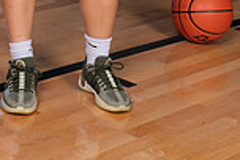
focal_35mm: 154
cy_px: -181
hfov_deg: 13.3
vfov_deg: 8.4
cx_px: 92
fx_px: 1026
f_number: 7.1
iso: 500
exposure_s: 1/320
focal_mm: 52
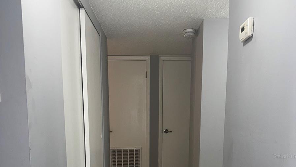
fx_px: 275
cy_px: 156
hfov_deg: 56.6
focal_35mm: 35
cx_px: 148
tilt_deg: -8.7
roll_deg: +1.3
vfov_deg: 31.8
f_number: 1.78
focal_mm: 6.76
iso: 80
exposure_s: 1/24
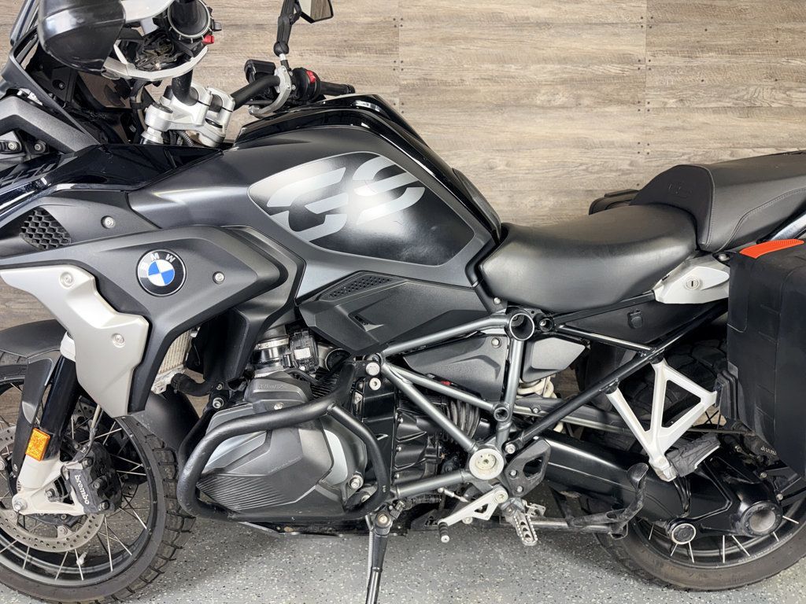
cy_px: 302
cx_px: 403
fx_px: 559
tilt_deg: -3.1
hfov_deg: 71.6
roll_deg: -0.1
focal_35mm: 24
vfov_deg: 56.8
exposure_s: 1/20
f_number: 1.78
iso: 64
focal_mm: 6.76
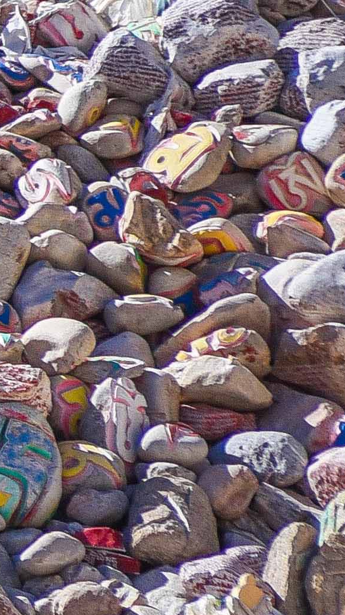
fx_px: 10921
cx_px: -1423
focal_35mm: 671
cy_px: 509
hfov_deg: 1.8
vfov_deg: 3.2
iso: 160
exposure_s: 1/1600
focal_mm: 110
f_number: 4
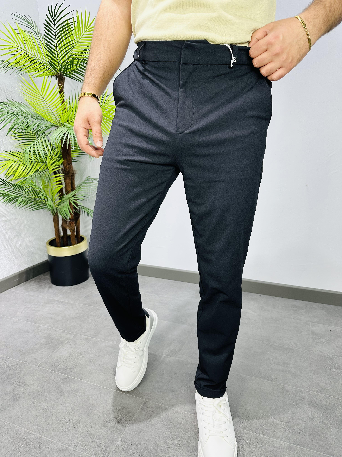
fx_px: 316
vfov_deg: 71.6
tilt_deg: -14.9
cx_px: 171
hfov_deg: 56.8
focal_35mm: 24
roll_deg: +0.8
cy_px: 228
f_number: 1.78
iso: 100
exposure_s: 1/100
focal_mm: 6.86
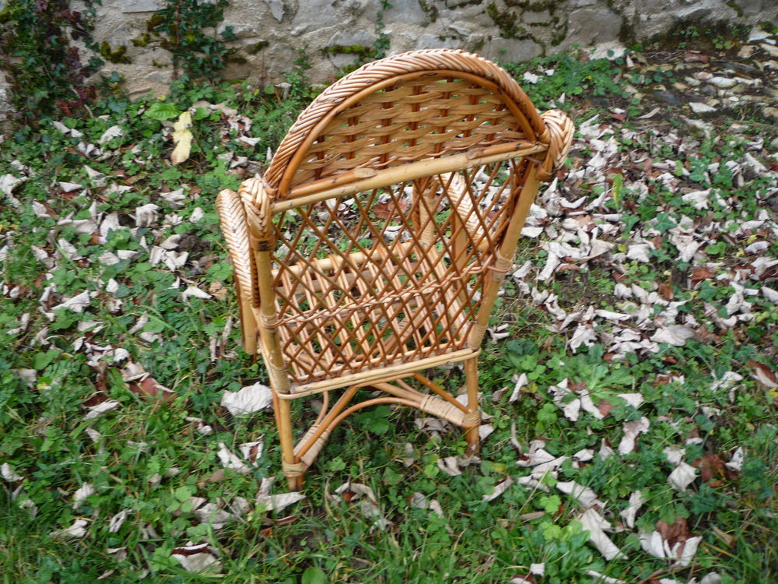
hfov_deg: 60.0
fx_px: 674
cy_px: 292
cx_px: 389
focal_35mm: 30
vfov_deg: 46.8
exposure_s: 1/40
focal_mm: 5.2
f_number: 3.3
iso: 100
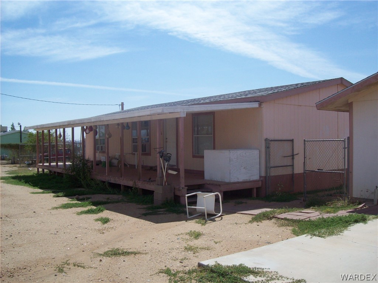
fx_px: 393
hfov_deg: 51.4
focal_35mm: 36
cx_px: 189
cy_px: 142
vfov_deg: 39.6
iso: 80
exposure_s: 1/961
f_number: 4.8
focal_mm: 6
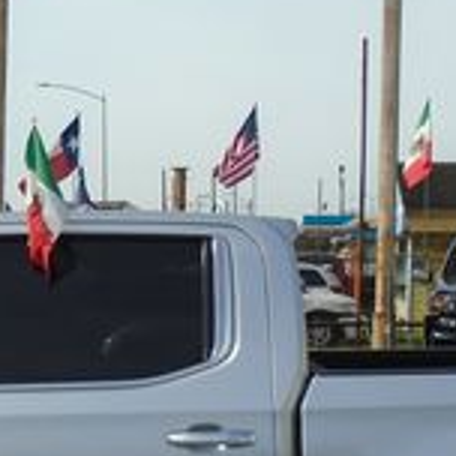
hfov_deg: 17.7
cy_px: 342
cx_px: 63
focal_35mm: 97
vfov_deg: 17.8
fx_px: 1446
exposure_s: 1/200
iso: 100
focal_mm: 4.6
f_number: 8
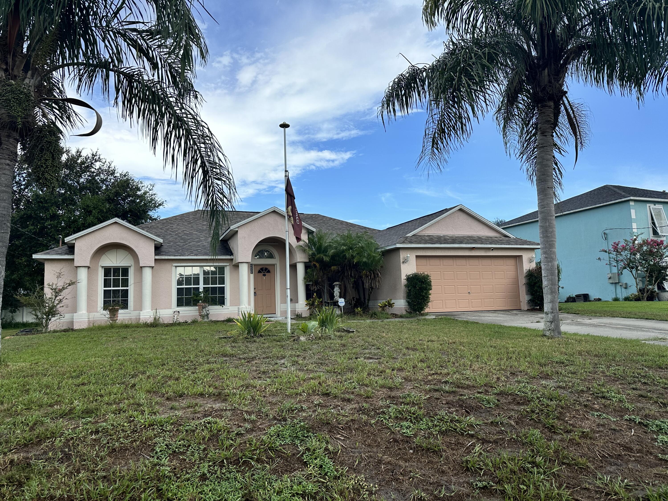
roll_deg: +1.5
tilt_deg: +6.2
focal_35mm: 24
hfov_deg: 71.6
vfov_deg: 56.8
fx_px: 463
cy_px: 250
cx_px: 334
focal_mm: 6.86
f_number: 1.78
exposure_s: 1/2299
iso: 80
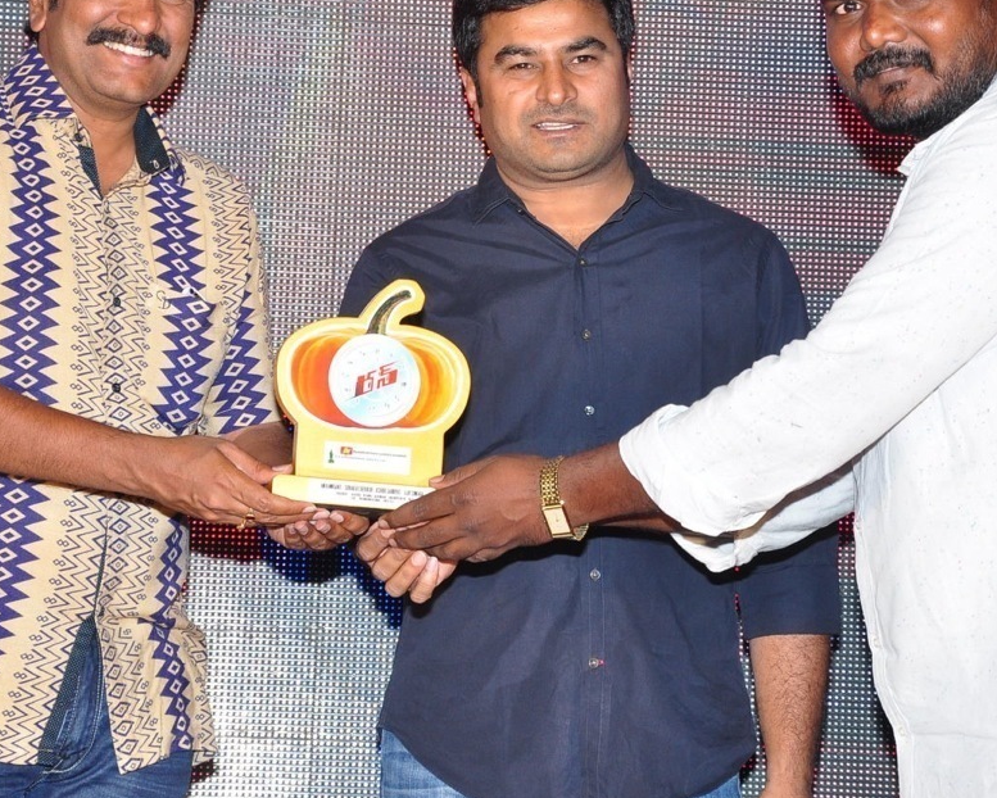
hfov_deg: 12.7
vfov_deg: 10.2
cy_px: 309
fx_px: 4486
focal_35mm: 152
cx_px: 557
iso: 500
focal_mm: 70
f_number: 7.1
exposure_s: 1/125
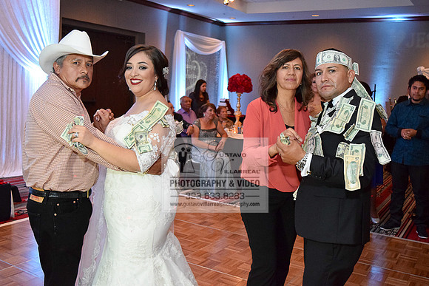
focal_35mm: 36
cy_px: 143
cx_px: 214
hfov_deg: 53.1
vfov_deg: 36.9
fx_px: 429
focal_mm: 24
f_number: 5
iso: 4000
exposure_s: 1/80
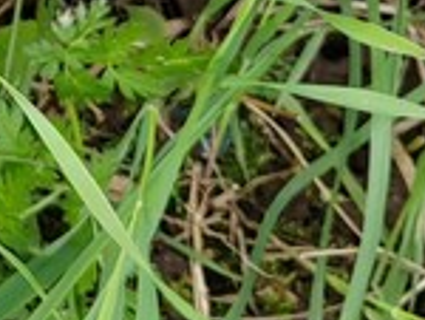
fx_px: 1771
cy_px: -173
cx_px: -357
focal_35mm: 144
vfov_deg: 10.0
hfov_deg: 12.4
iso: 125
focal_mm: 5.52
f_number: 1.9
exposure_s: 1/190
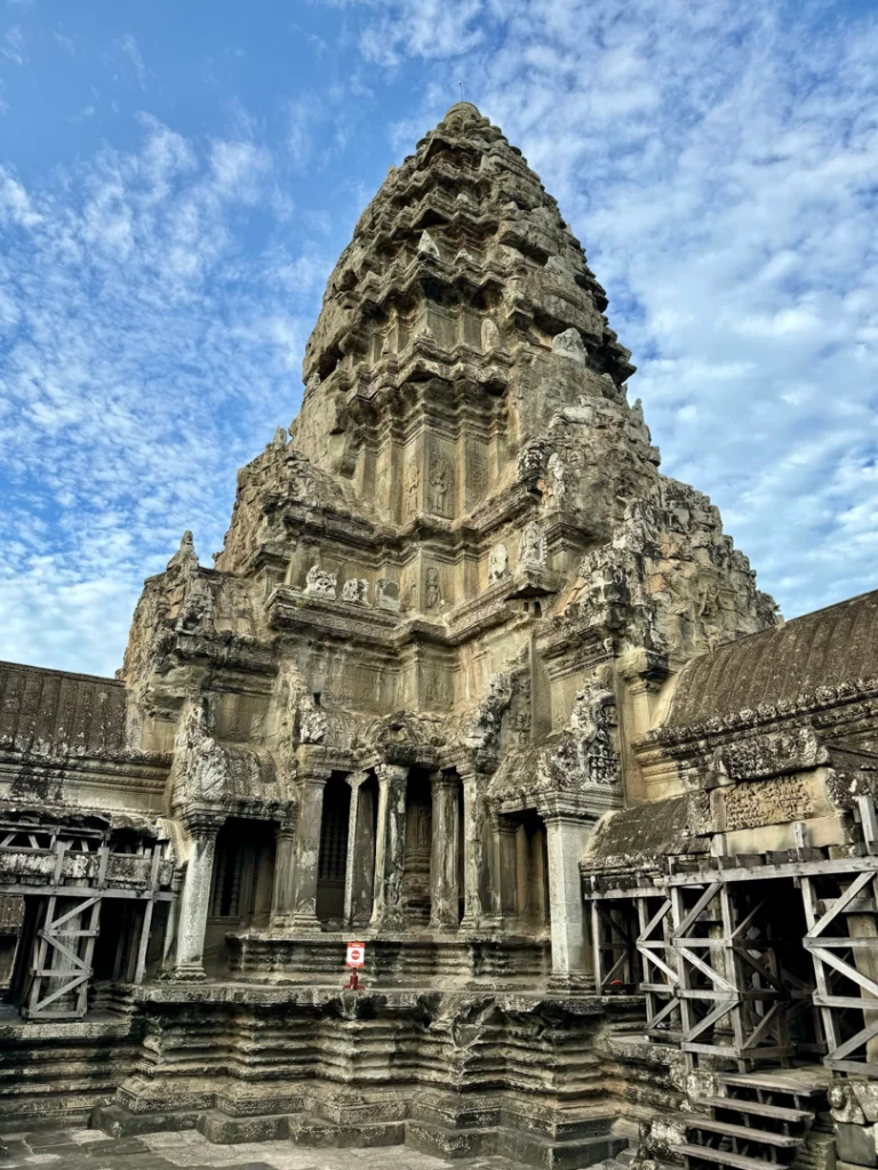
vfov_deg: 71.6
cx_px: 439
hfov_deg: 56.8
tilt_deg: +23.8
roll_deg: -1.2
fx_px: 812
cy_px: 585
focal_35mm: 24
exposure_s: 1/1215
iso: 80
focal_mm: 6.76
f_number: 1.78
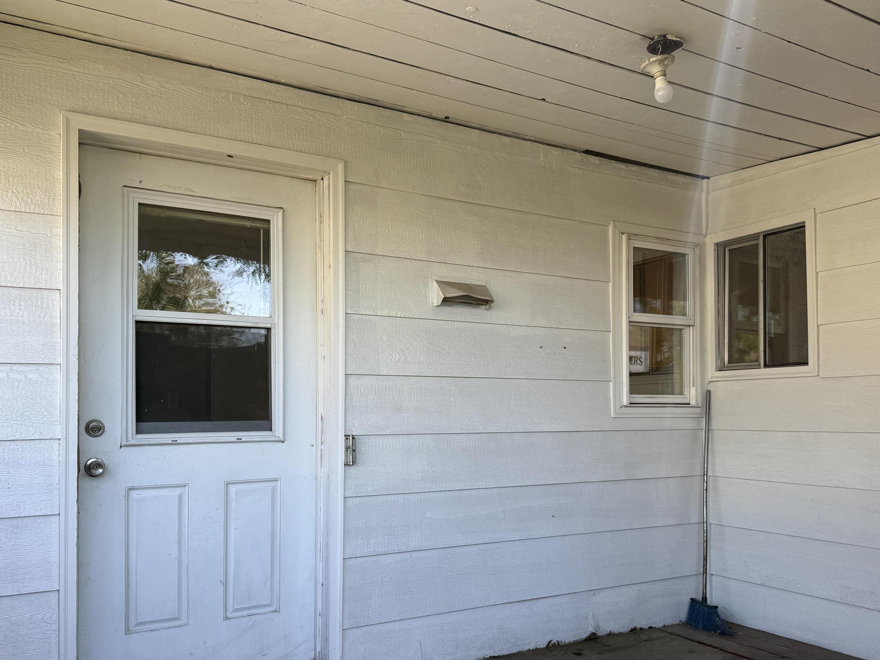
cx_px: 476
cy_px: 387
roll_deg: +1.1
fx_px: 763
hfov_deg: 59.9
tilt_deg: +3.1
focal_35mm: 30
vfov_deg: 46.6
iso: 80
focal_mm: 6.76
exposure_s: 1/440
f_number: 1.78
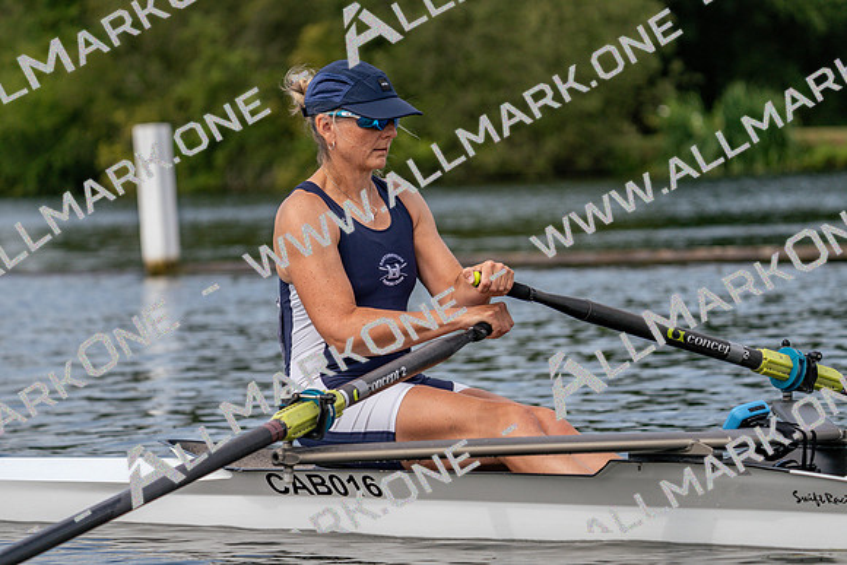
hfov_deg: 10.3
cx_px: 424
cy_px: 282
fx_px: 4706
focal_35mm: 200
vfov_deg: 6.9
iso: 320
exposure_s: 1/1600
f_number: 5.6
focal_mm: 200
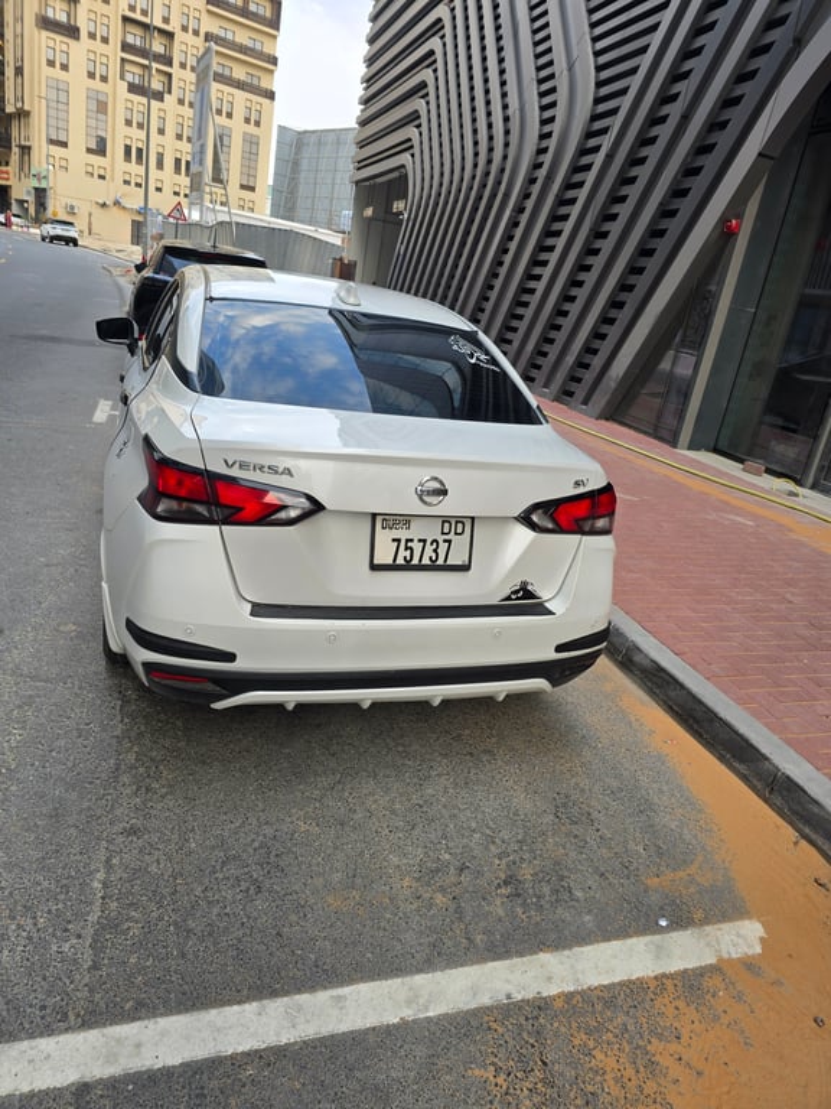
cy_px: 554
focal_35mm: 23
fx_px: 736
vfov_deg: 73.9
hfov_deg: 58.9
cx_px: 416
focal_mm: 6.3
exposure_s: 1/180
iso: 25
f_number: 1.7
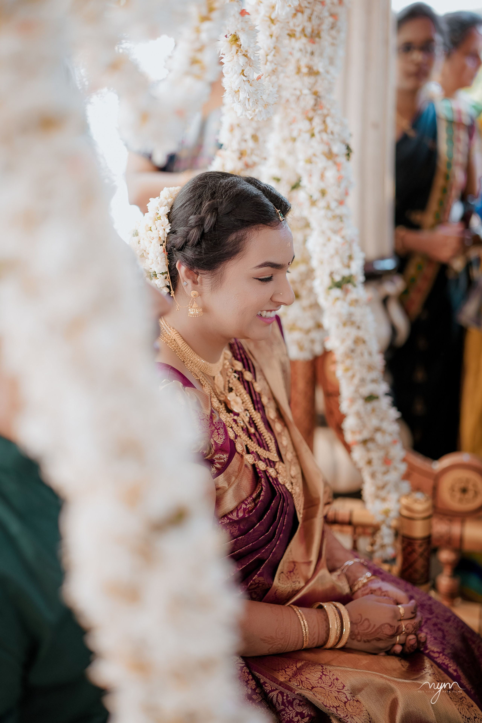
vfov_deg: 39.6
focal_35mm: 50
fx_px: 1004
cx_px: 241
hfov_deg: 27.0
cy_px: 362
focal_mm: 50
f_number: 1.6
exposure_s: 1/200
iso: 160
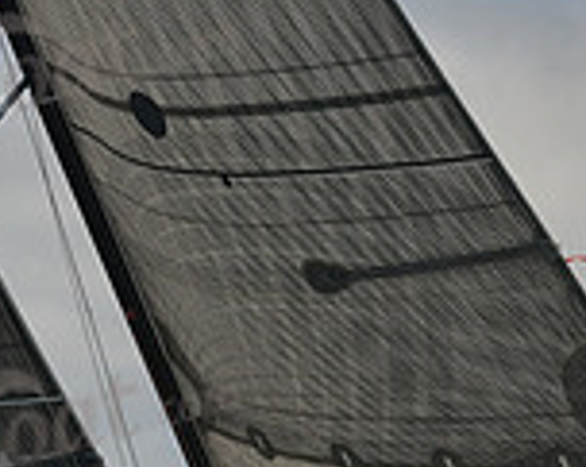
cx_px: 443
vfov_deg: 6.1
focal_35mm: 251
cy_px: 596
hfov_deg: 7.7
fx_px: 4345
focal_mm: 70
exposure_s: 1/1250
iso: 320
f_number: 5.6
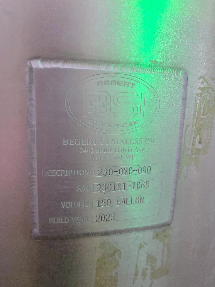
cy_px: 144
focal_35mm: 26
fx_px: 215
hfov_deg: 53.1
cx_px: 108
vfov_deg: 67.3
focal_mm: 5.96
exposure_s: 1/30
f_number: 1.6
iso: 640
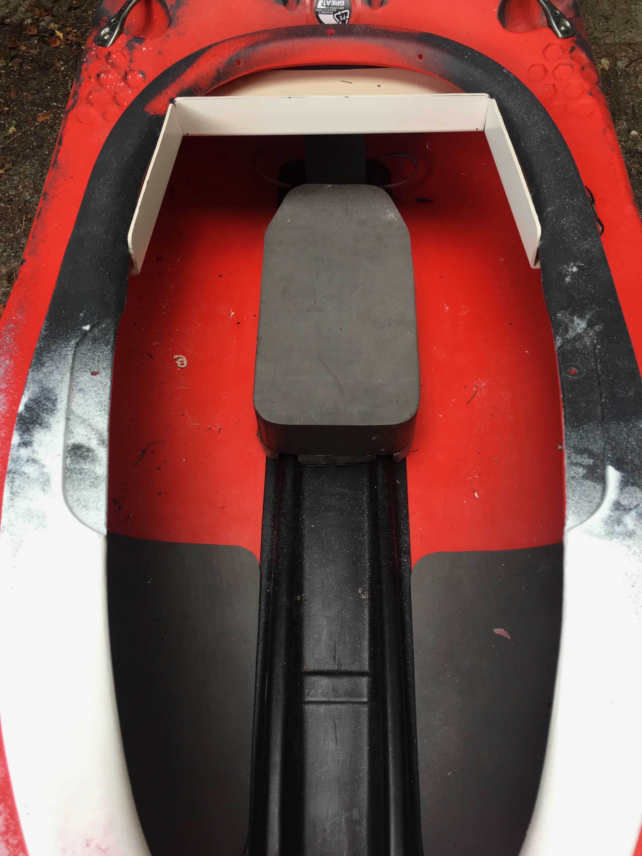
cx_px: 321
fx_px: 717
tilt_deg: -60.9
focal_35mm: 29
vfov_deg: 61.7
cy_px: 428
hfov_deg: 48.2
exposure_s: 1/120
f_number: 2.2
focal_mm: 4.15
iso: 40
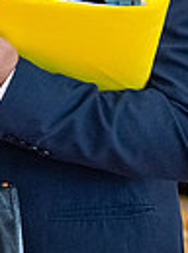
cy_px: 13
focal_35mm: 201
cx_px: -171
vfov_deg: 9.8
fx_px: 1463
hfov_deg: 7.1
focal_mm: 41
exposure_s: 1/400
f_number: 2.8
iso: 2500
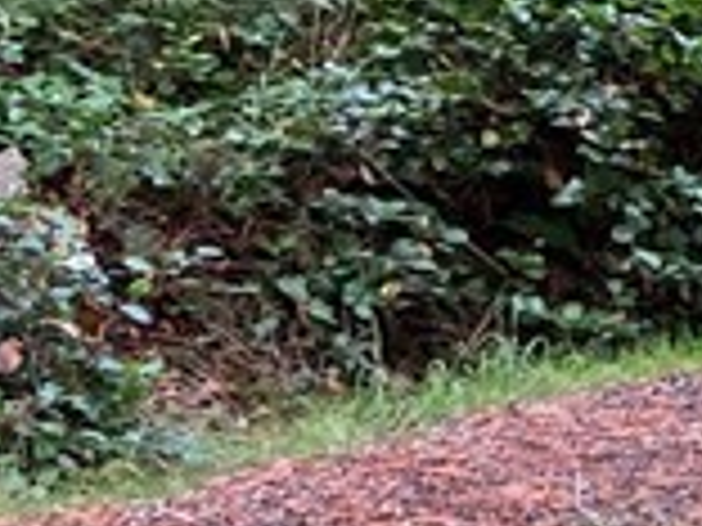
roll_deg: +1.0
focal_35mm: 171
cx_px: 1462
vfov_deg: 8.2
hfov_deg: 10.5
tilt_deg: -1.1
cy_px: -539
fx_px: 3468
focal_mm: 5.7
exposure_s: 1/121
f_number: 1.5
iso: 125
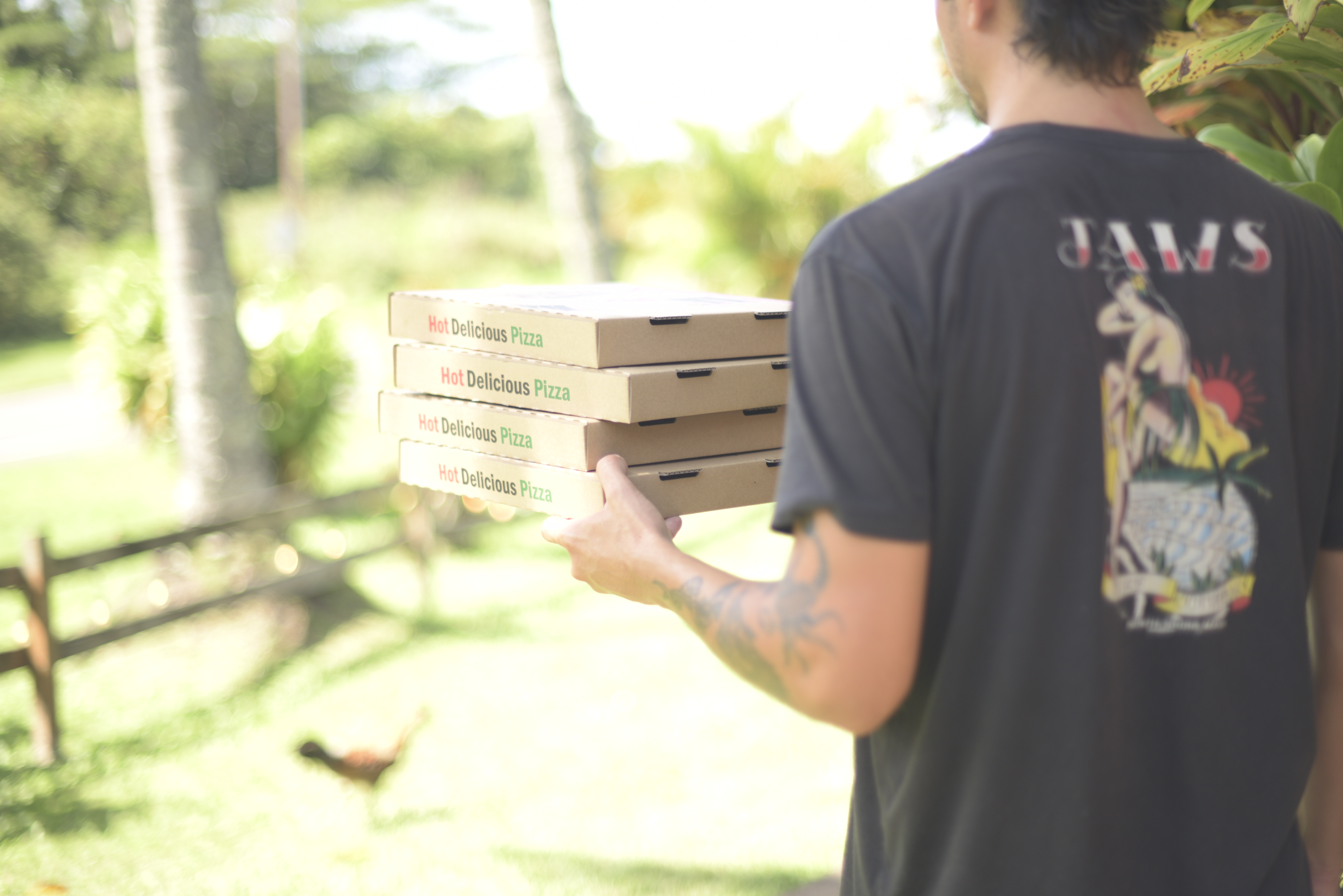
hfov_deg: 39.6
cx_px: 672
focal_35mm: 50
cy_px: 448
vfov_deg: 27.0
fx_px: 1866
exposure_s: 1/1000
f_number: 1.4
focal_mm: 50
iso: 200
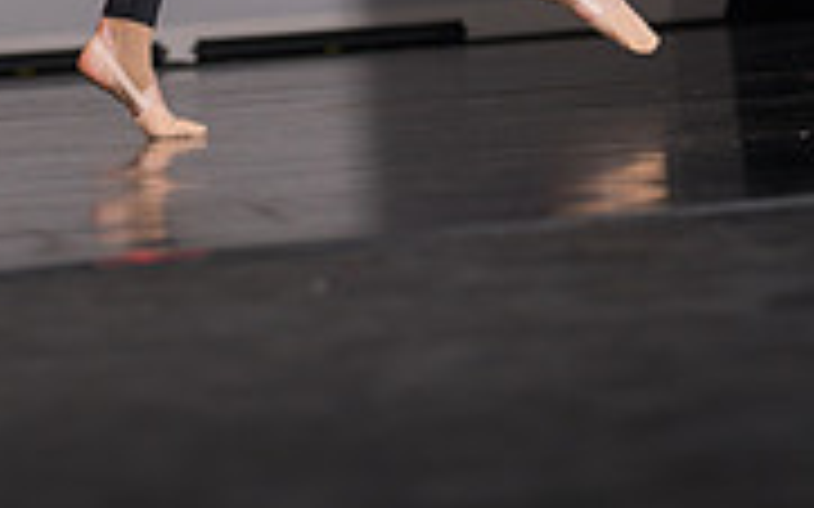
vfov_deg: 6.8
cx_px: 279
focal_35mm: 187
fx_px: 4147
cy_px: -445
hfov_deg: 11.2
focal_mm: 74
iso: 400
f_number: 3.2
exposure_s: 1/500
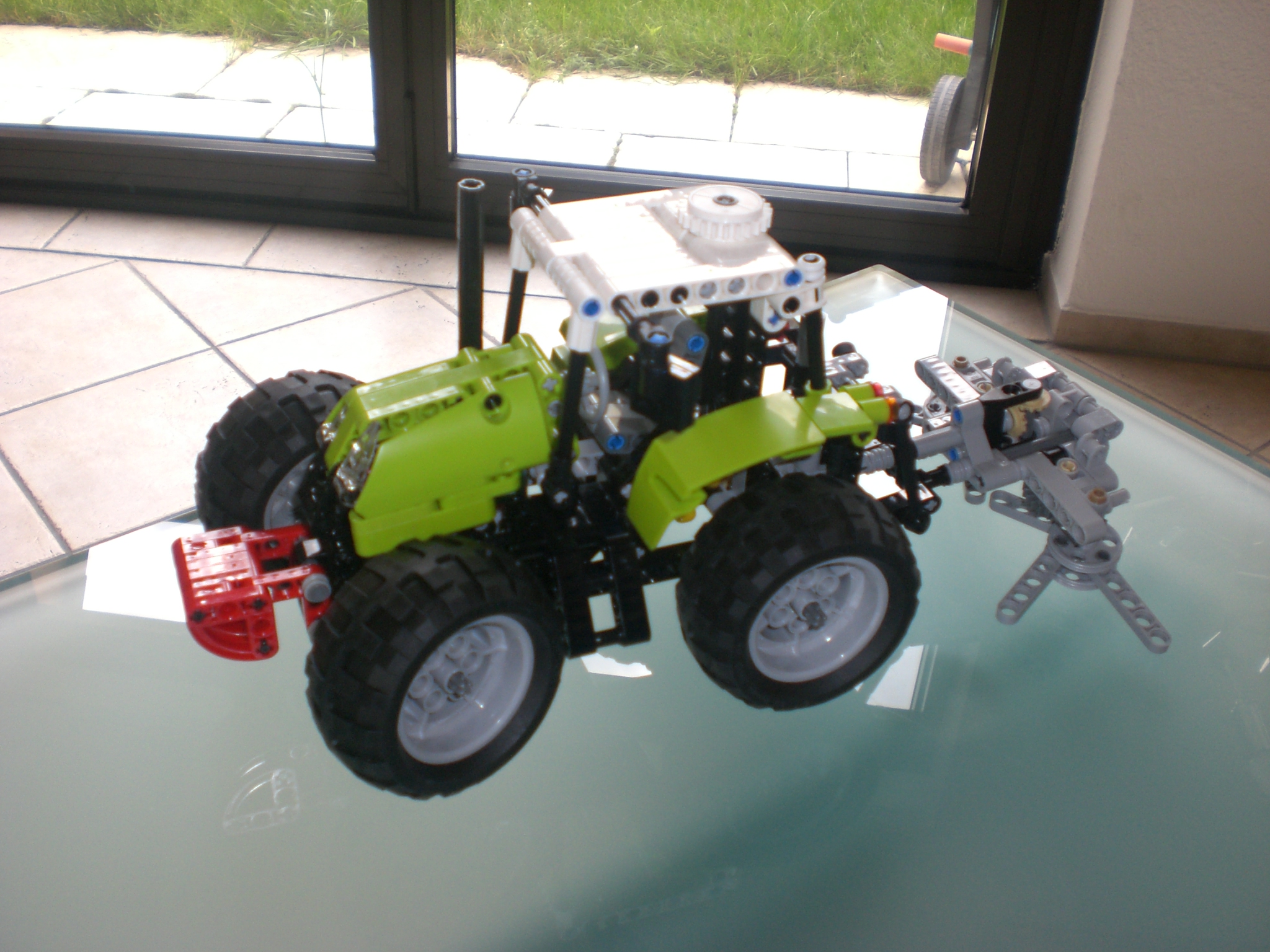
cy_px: 476
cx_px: 635
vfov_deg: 37.7
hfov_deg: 49.0
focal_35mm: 38
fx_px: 1394
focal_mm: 6.3
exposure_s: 1/200
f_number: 3.1
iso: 100
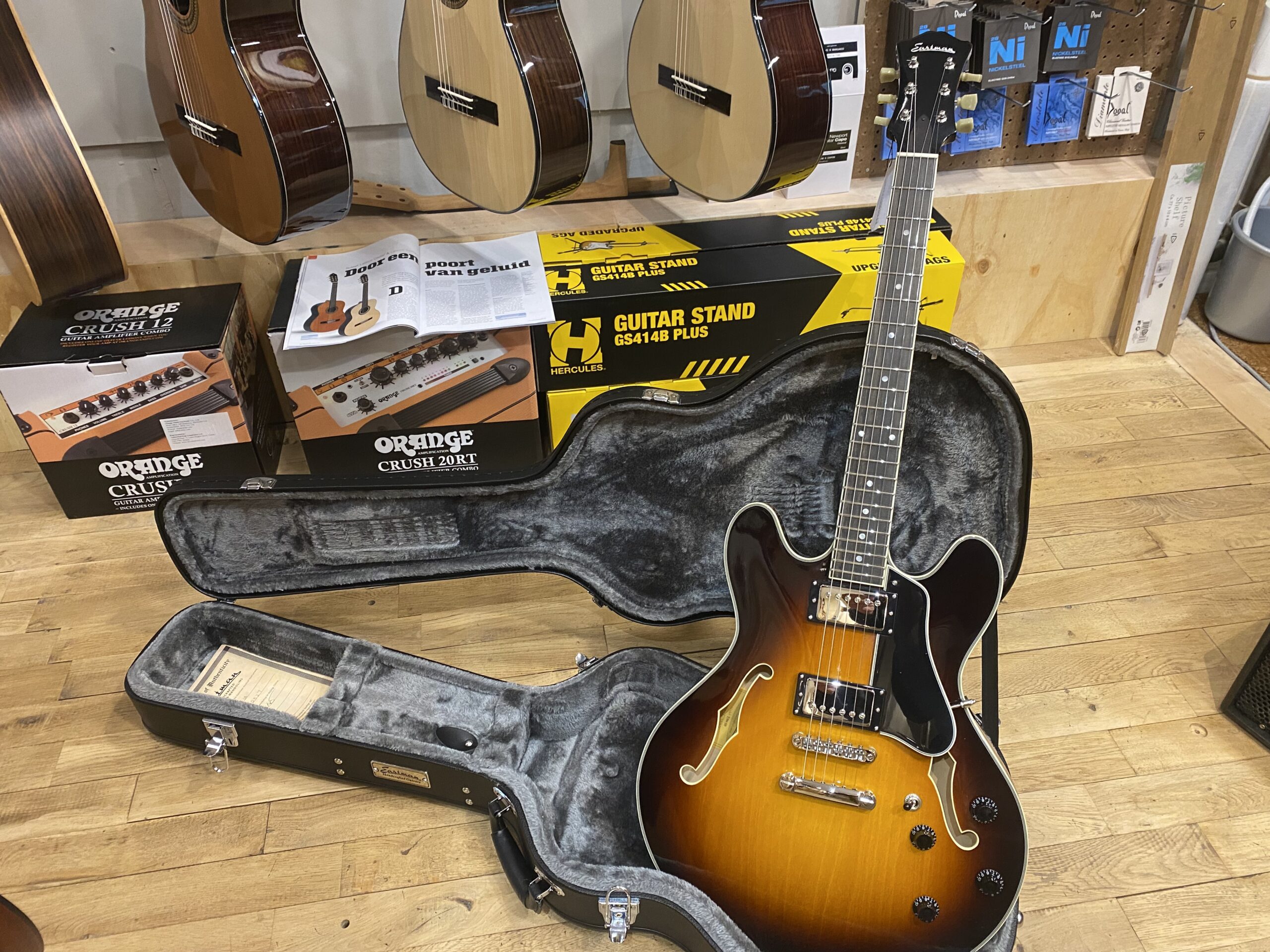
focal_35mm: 26
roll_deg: +3.3
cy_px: 476
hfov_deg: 67.3
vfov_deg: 53.1
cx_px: 635
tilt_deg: -39.4
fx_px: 954
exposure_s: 1/50
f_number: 1.8
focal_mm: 4.25
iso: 200
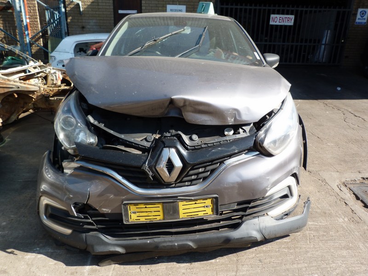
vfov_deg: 54.9
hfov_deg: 69.4
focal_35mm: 25
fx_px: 266
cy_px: 138
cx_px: 184
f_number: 4
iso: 80
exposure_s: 1/200
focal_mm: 4.5
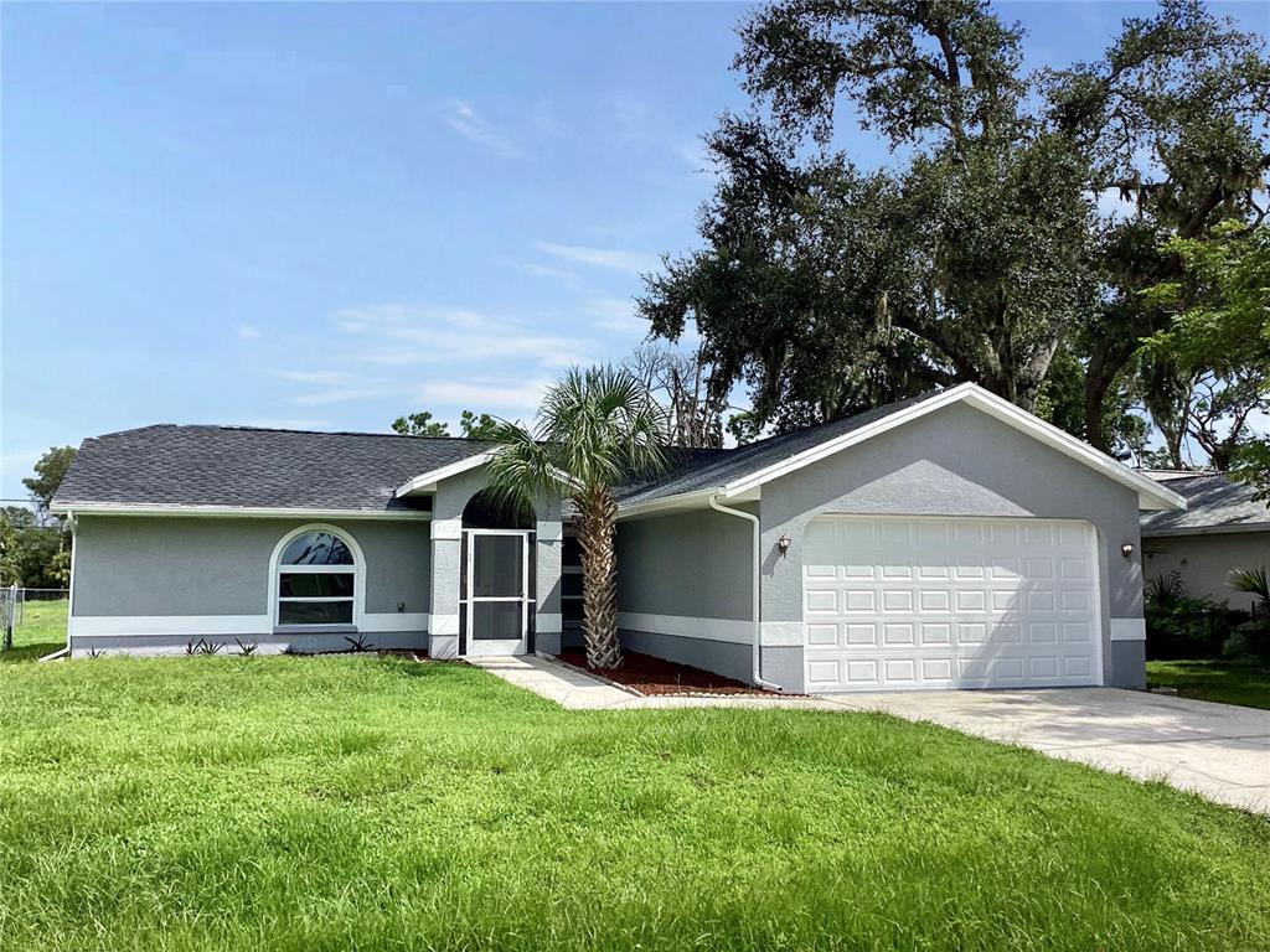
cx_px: 635
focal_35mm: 31
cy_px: 476
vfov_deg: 45.4
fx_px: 1137
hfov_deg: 58.4
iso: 25
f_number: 2.4
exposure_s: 1/2331
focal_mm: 3.3
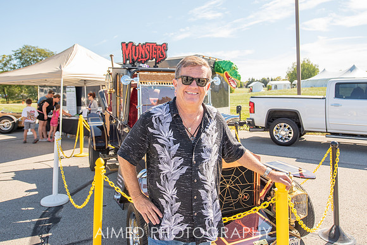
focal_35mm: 27
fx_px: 272
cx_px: 183
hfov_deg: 68.1
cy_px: 91
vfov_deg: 48.0
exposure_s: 1/800
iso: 160
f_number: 4
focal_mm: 21
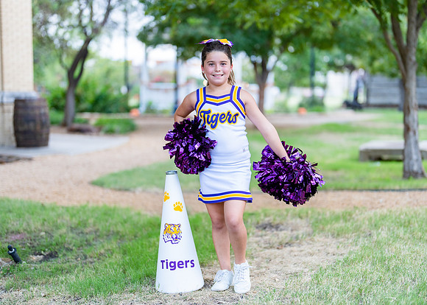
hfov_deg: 34.5
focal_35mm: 57
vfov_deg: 25.0
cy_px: 152
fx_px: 687
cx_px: 232
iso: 400
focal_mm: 50
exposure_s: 1/400
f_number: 1.2
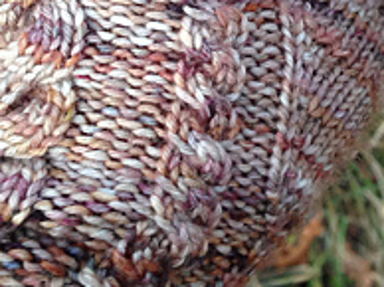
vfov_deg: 13.1
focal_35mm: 109
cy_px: -95
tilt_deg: -46.9
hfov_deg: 18.0
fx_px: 1208
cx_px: 279
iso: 125
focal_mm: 4.12
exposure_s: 1/20
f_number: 2.4
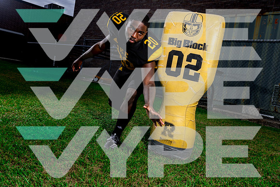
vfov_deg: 42.3
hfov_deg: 60.3
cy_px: 94
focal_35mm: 31
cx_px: 140
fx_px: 241
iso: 100
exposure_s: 1/250
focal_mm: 31
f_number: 8
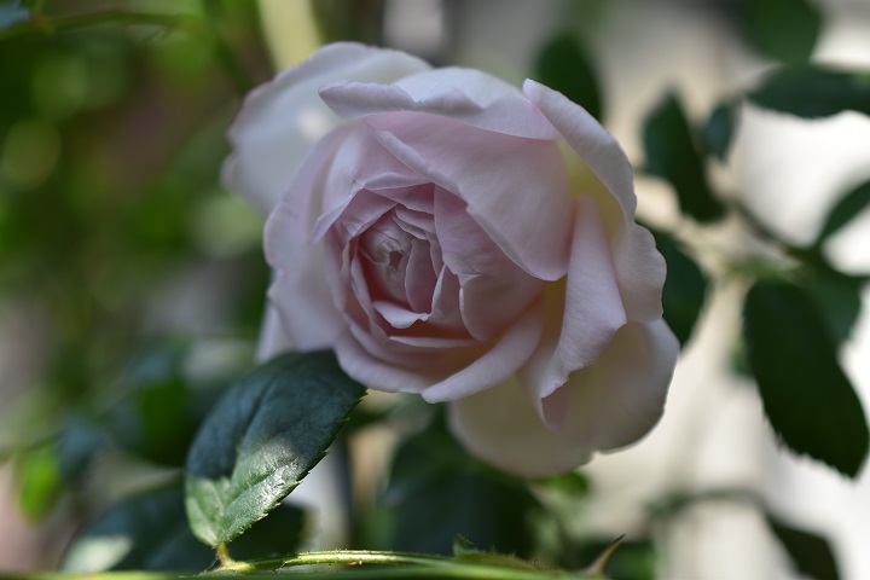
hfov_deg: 33.4
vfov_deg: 22.6
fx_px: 1450
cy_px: 290
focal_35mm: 60
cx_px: 435
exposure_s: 1/640
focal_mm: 40
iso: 100
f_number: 3.2
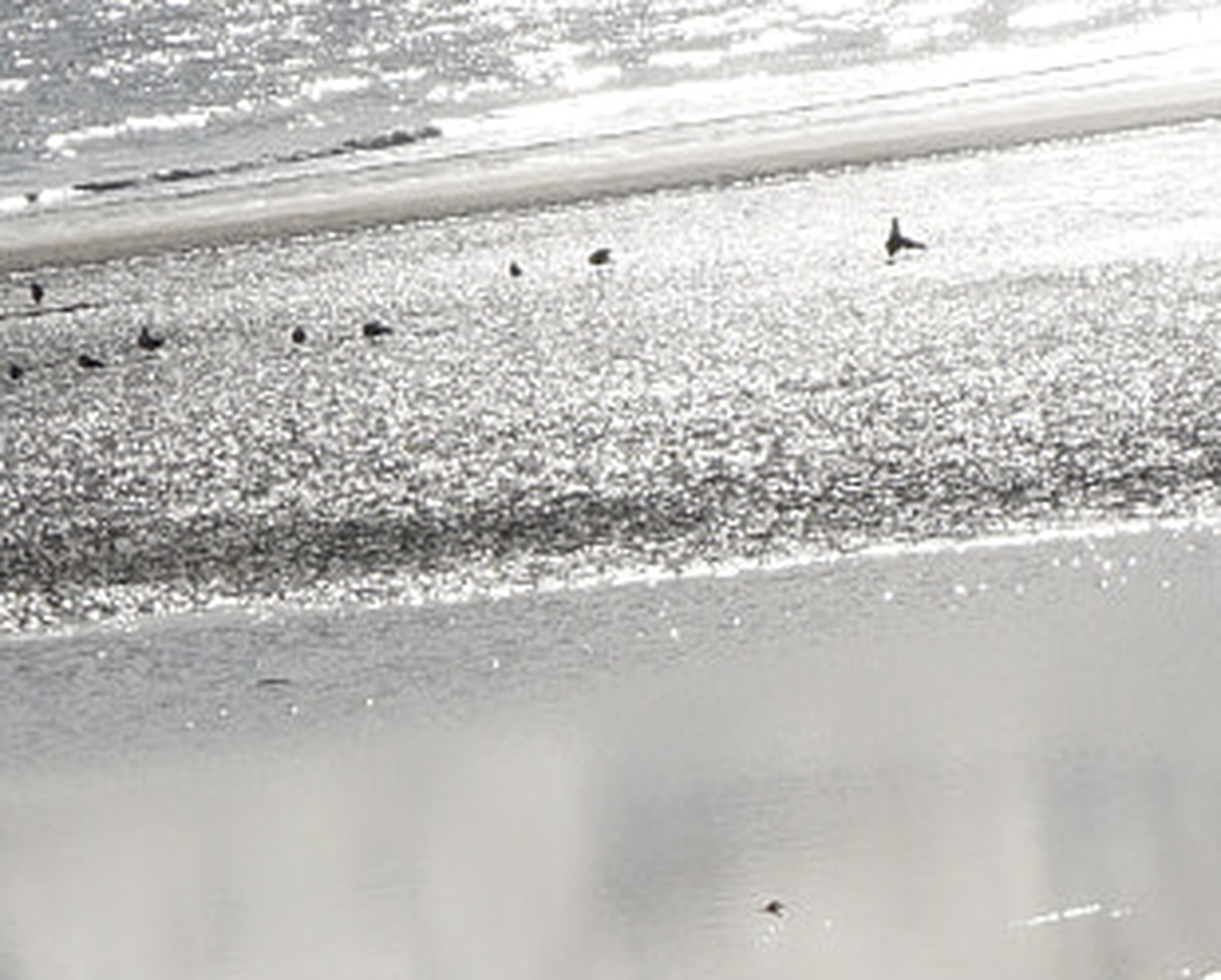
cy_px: 1907
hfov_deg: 7.1
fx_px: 9773
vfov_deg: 5.6
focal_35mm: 270
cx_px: 115
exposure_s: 1/500
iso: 100
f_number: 11
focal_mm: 29
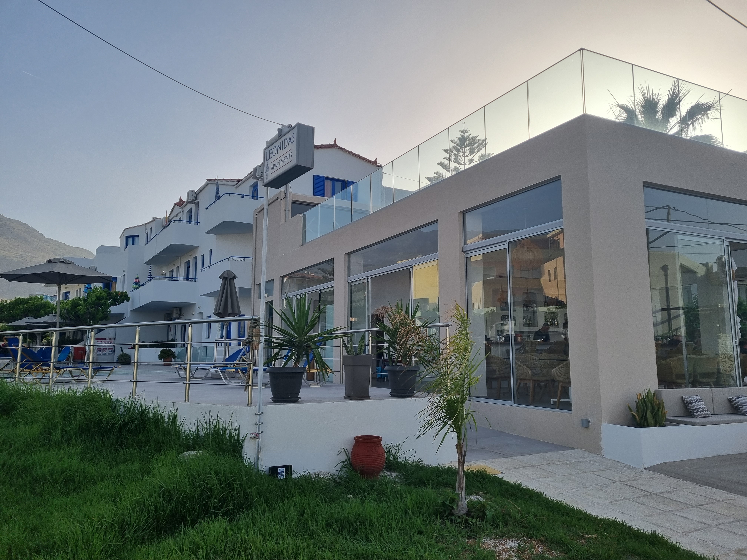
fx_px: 561
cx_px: 374
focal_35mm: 26
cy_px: 280
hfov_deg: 67.3
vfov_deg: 53.1
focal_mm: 5.4
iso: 50
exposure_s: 1/3496
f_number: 1.8
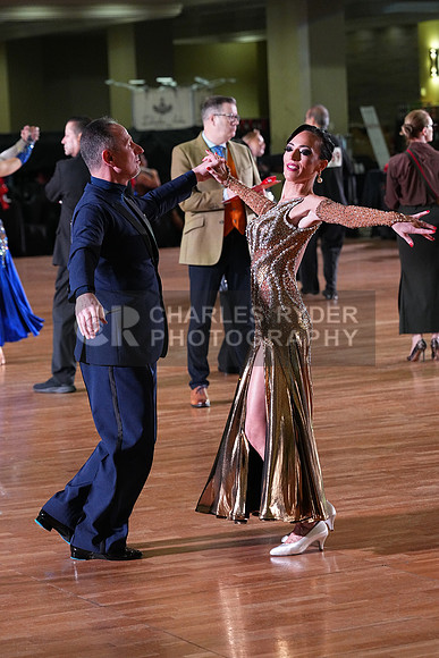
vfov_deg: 16.9
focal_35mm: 121
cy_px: 329
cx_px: 220
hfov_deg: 11.3
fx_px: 2212
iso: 6400
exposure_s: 1/400
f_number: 5
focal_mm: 121
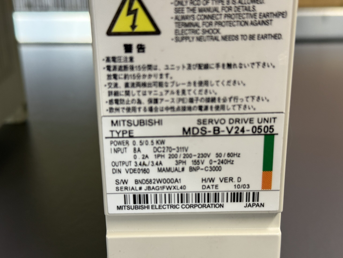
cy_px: 129
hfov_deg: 39.7
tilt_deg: -20.3
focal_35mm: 48
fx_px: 476
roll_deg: +0.5
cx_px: 172
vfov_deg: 30.3
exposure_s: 1/50
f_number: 1.78
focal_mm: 6.76
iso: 200
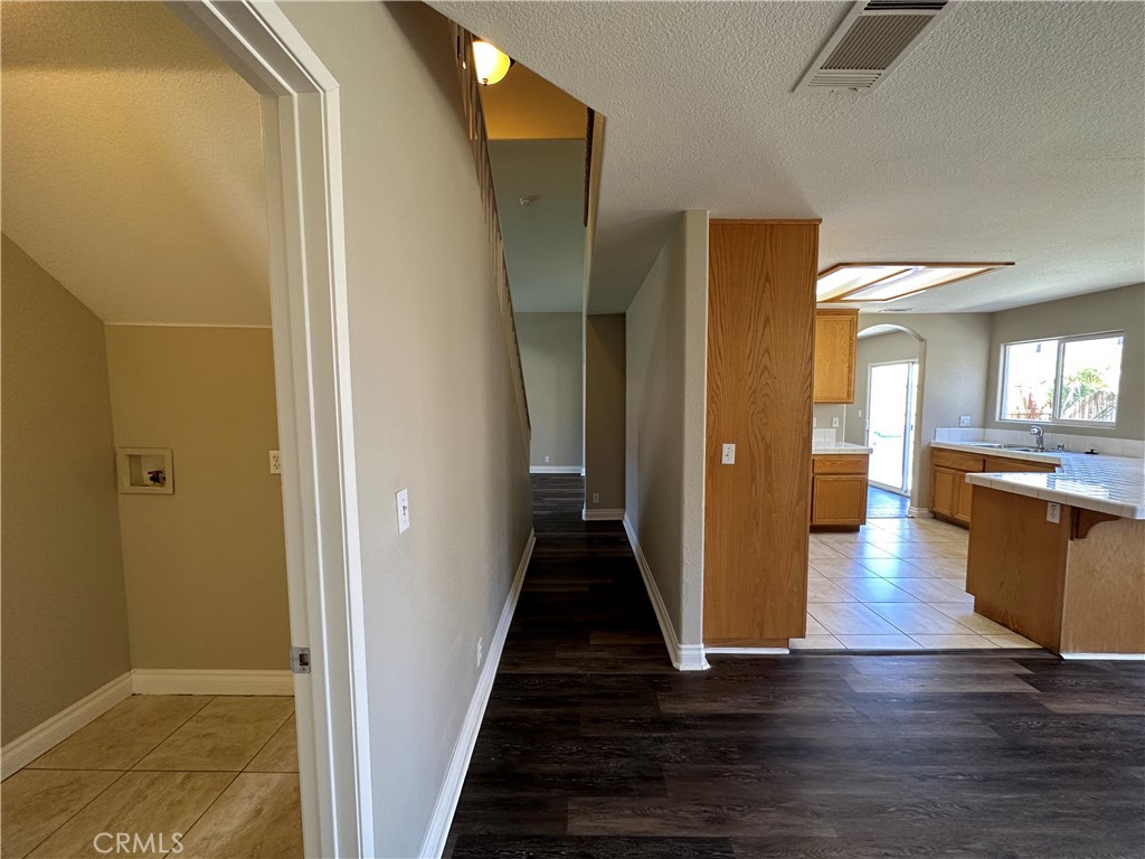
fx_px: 463
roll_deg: +0.2
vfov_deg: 85.7
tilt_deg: -3.8
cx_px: 572
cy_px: 430
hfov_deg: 102.1
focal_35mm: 14
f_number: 2.2
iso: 160
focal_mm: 2.22
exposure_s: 1/60
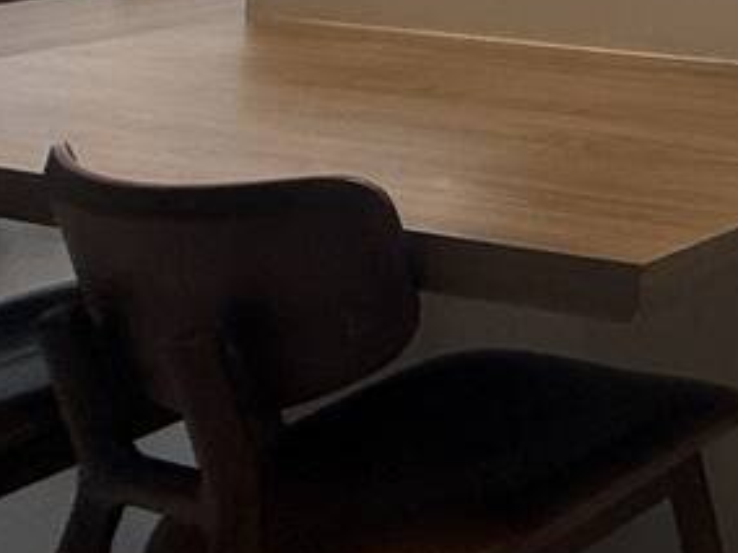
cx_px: 1567
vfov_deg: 17.6
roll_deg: +0.1
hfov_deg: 17.3
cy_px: -379
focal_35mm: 71
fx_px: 1514
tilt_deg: +3.8
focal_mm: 2.22
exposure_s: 1/120
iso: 64
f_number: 2.2
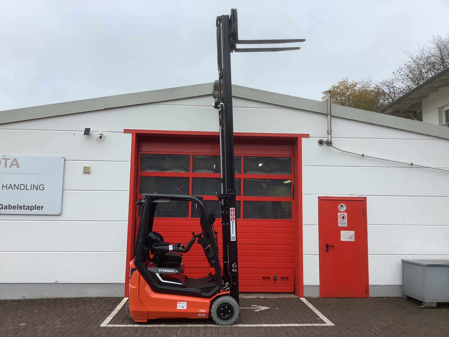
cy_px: 168
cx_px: 224
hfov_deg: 58.4
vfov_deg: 45.4
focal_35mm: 31
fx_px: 402
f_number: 2.4
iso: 25
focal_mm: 3.3
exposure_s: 1/289
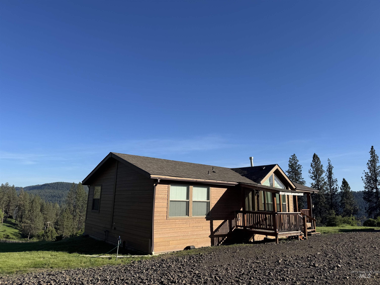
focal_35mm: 24
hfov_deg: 71.6
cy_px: 142
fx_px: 263
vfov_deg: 56.8
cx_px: 190
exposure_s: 1/4049
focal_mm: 6.76
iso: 80
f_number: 1.78
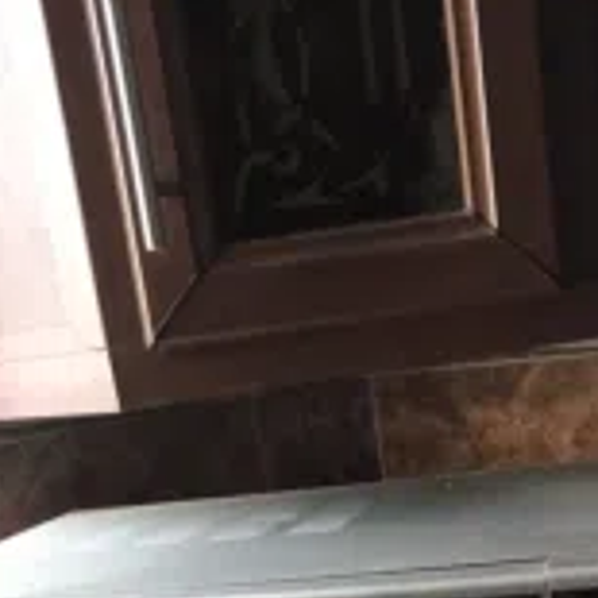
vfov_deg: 24.7
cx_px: 351
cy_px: 691
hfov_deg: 26.8
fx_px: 1251
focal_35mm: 64
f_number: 1.8
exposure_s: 1/17
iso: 64
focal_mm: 3.99
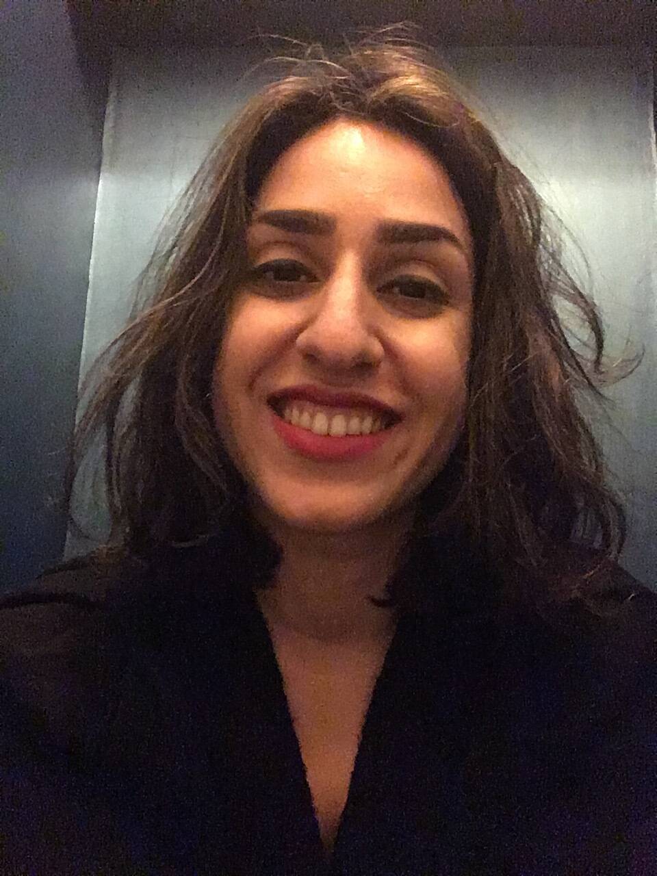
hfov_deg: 45.4
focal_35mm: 31
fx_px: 784
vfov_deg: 58.4
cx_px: 328
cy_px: 438
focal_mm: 2.15
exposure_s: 1/17
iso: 1600
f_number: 2.4
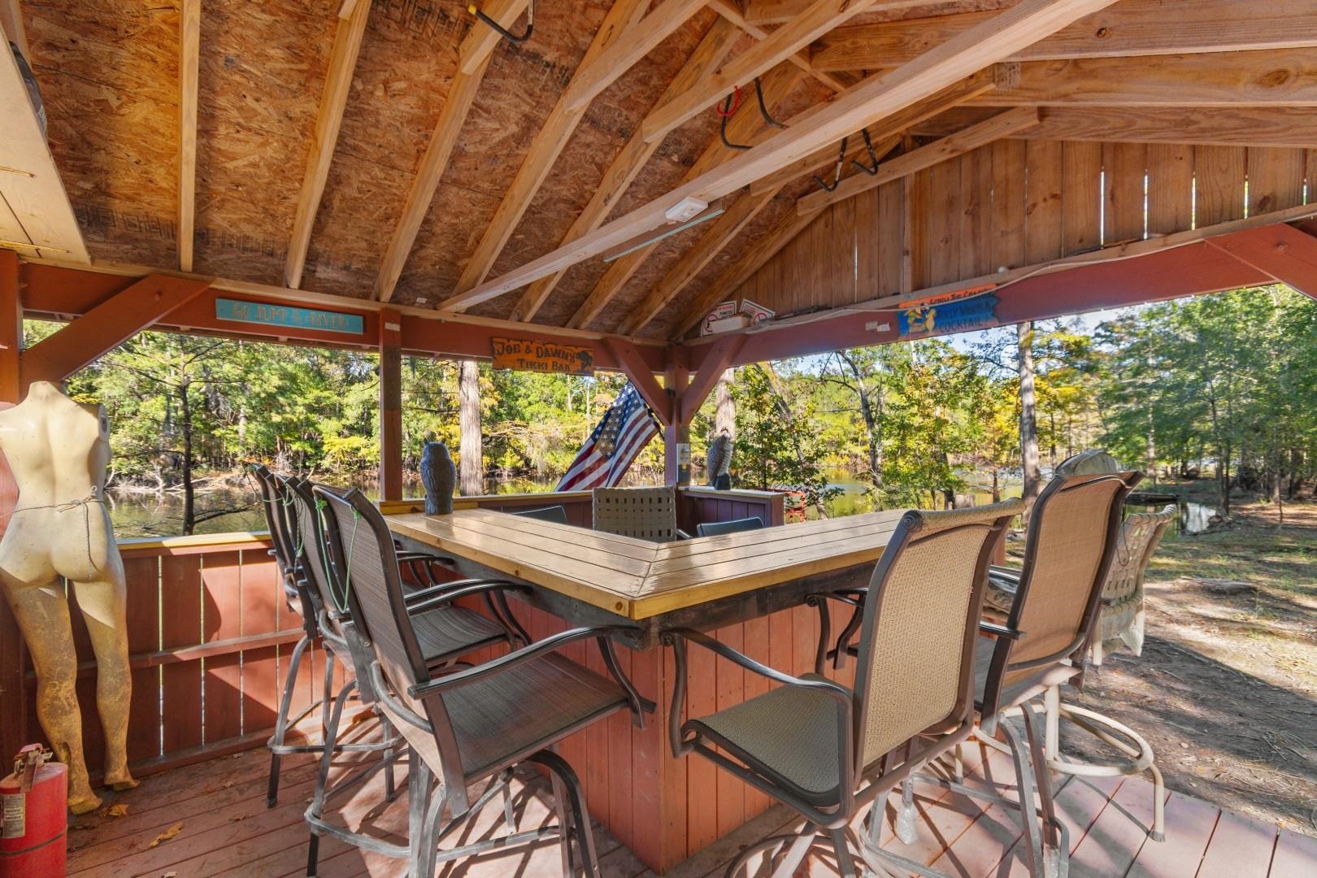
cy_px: 439
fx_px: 549
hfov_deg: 100.4
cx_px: 658
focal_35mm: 15
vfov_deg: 77.3
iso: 100
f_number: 4.5
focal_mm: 10
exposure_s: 1/60
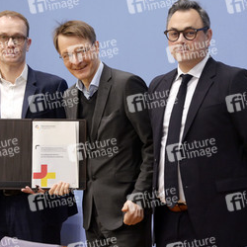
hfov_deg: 12.6
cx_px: 165
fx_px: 1114
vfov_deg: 12.7
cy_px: 125
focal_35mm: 138
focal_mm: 90
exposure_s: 1/400
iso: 4000
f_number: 5.6
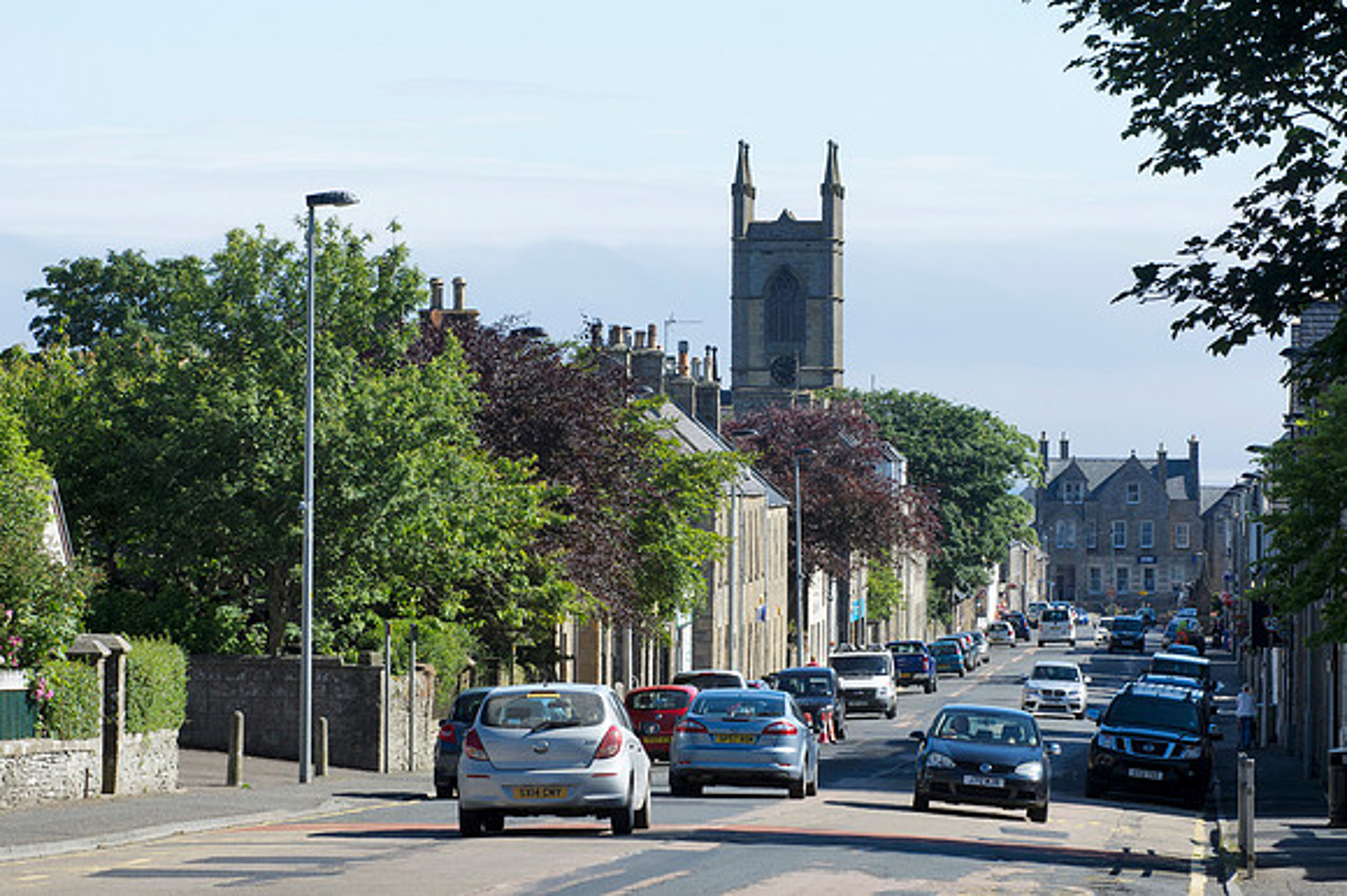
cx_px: 675
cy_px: 490
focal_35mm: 182
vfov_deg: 7.5
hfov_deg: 11.3
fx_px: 6814
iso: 800
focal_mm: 160
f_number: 22
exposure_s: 1/125
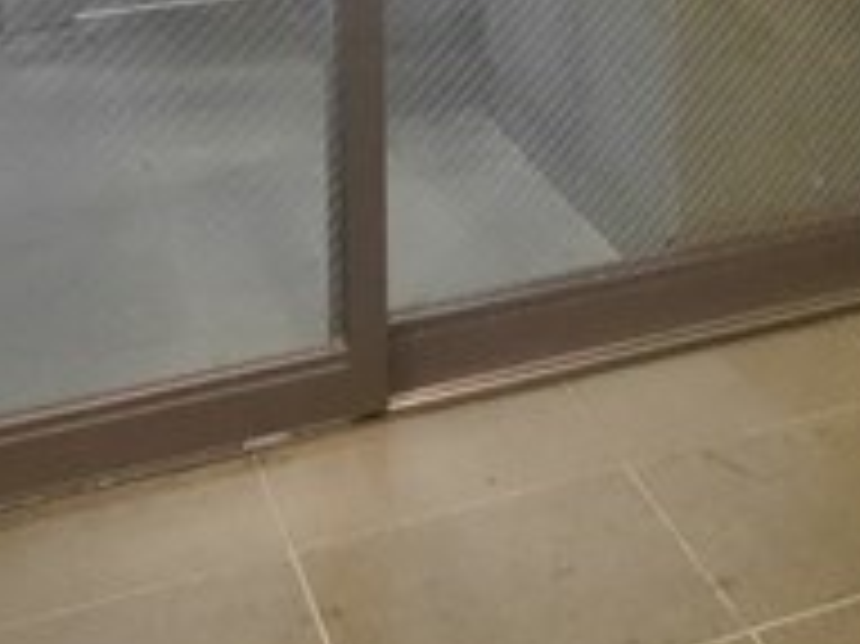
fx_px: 2135
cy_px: -513
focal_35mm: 86
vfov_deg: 14.9
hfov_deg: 21.3
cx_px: 1000
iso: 3200
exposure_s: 1/25
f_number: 4
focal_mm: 8
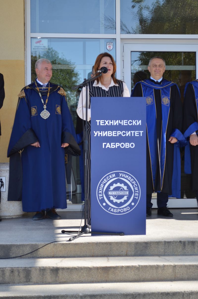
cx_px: 99
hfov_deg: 16.5
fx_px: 684
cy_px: 150
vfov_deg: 24.7
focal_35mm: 82
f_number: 5.6
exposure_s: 1/200
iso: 140
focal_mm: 55
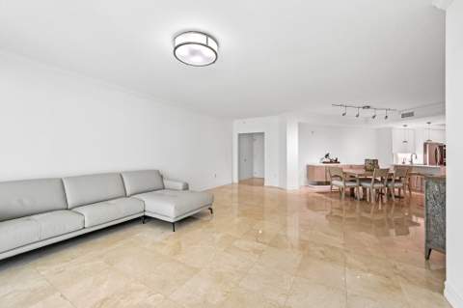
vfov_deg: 81.1
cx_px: 232
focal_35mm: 14
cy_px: 154
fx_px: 180
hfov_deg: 104.3
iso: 2500
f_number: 8
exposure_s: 1/320
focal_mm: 14
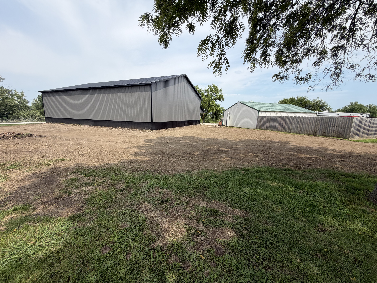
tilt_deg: -8.5
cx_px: 188
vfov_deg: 85.7
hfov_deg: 102.1
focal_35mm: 14
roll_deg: -0.4
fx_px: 152
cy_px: 142
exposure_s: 1/770
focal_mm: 2.22
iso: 25
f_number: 2.2
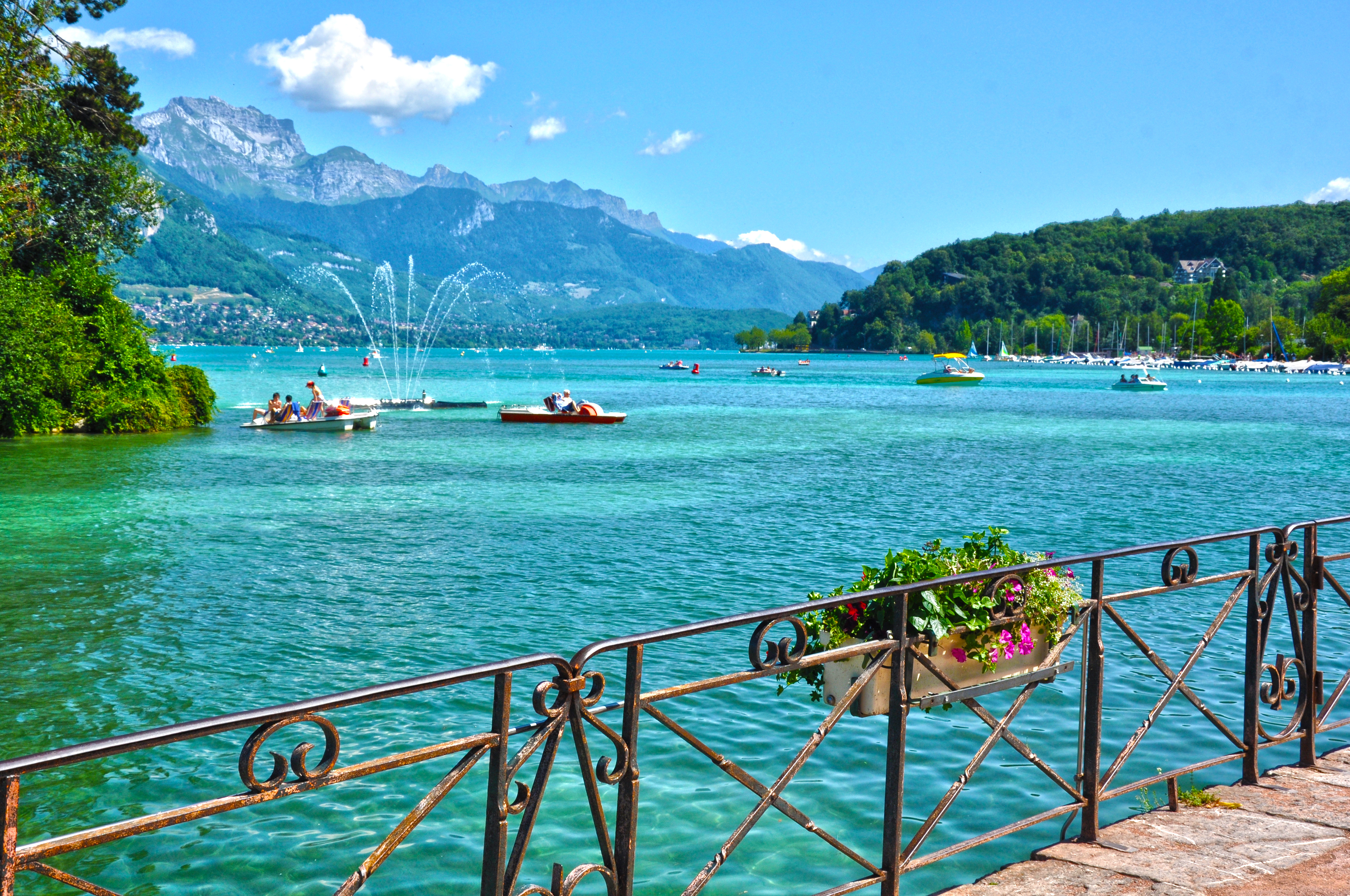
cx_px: 675
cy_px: 448
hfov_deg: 41.2
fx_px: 1798
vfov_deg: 28.0
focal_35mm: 48
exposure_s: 1/125
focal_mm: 32
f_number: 13
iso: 250
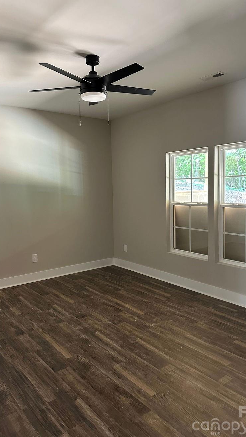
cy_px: 213
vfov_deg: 69.8
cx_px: 122
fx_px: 313
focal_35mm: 27
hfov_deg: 42.9
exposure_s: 1/60
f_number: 1.78
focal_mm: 6.86
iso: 500
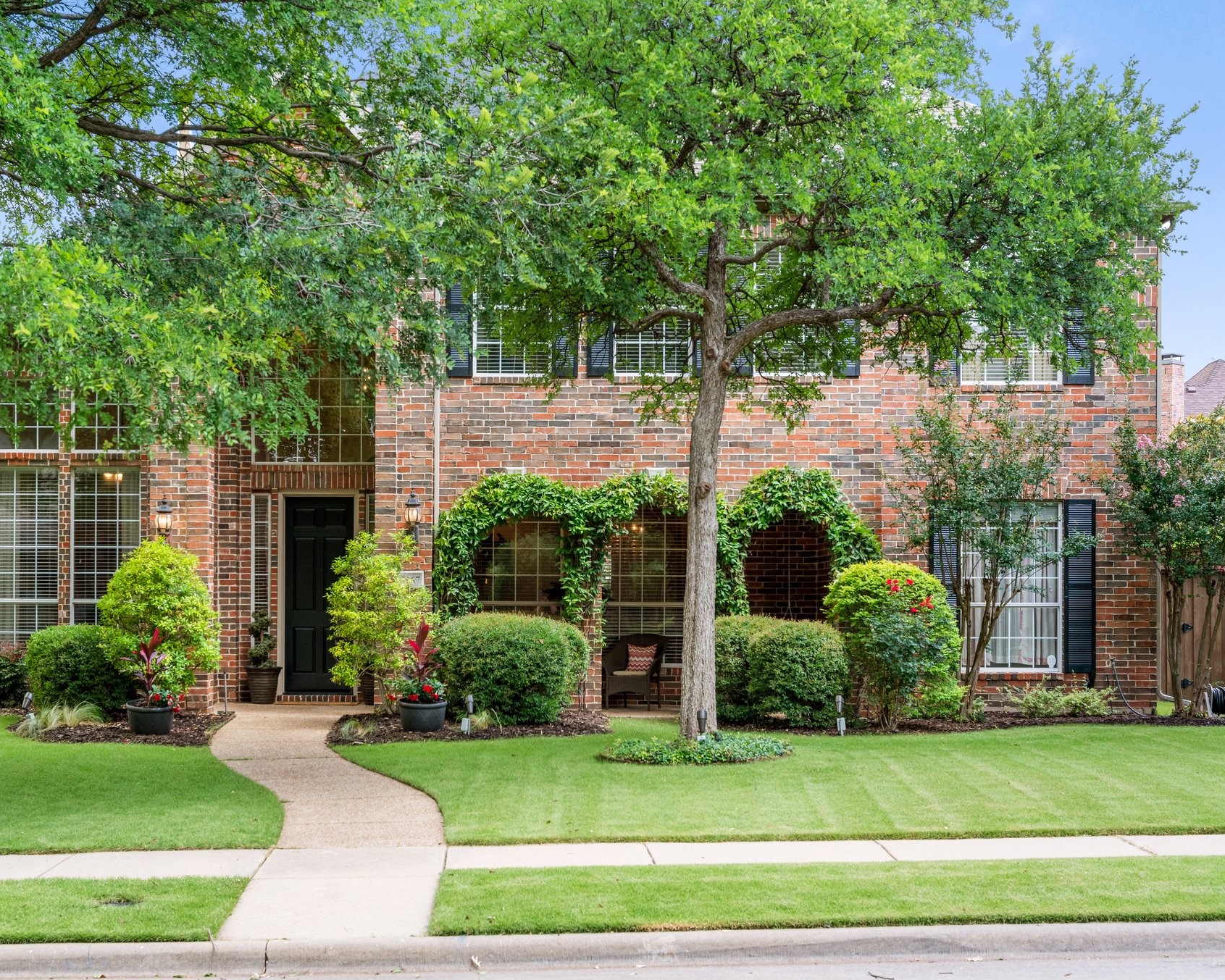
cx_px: 498
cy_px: 494
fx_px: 1838
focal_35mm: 51
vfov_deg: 29.9
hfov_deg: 36.7
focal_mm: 44.6
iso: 800
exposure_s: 1/50
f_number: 6.3
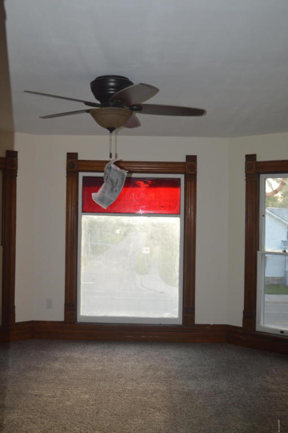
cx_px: 144
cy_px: 216
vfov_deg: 53.2
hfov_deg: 36.8
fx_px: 433
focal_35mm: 36
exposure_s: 1/125
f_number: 4
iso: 250
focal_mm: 24
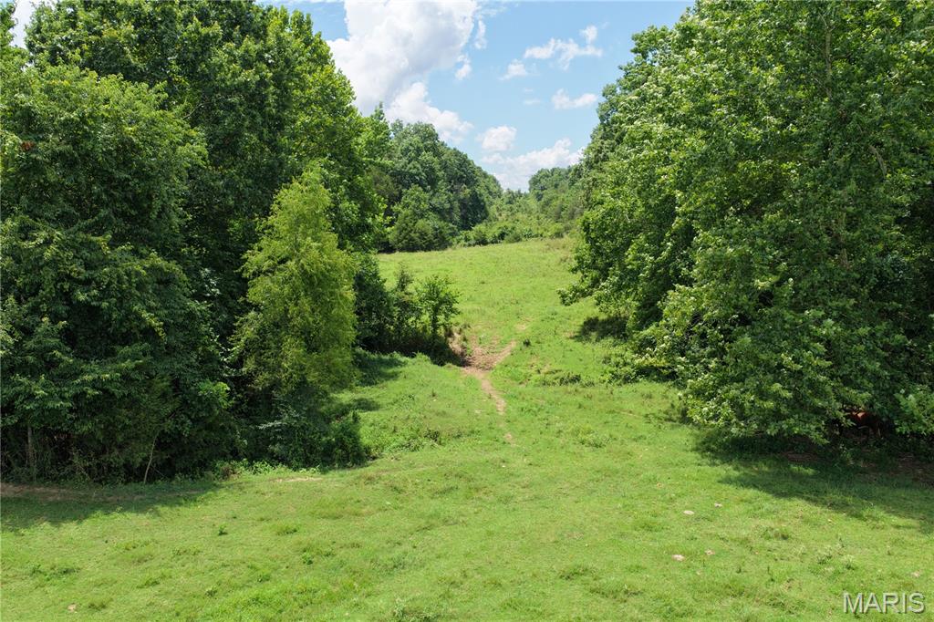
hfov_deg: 65.5
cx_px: 467
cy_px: 311
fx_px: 726
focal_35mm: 28
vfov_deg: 46.4
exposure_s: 1/400
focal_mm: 14.45
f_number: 2.8
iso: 100
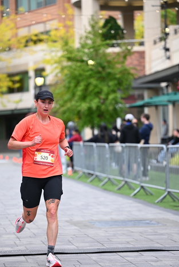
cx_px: 77
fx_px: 967
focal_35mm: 130
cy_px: 152
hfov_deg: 10.6
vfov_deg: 15.7
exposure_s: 1/1600
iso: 1000
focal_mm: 110
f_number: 2.8
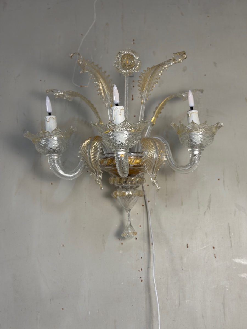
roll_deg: +2.0
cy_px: 164
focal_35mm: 48
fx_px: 457
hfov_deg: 30.3
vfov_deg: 39.7
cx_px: 124
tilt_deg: +14.3
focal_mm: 6.76
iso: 100
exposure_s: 1/100
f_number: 1.78
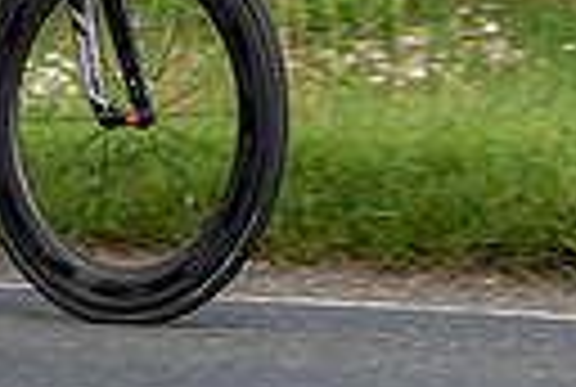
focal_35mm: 330
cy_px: -155
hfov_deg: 6.2
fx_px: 5292
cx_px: 207
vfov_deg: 4.2
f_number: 4
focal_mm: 73
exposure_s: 1/640
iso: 125
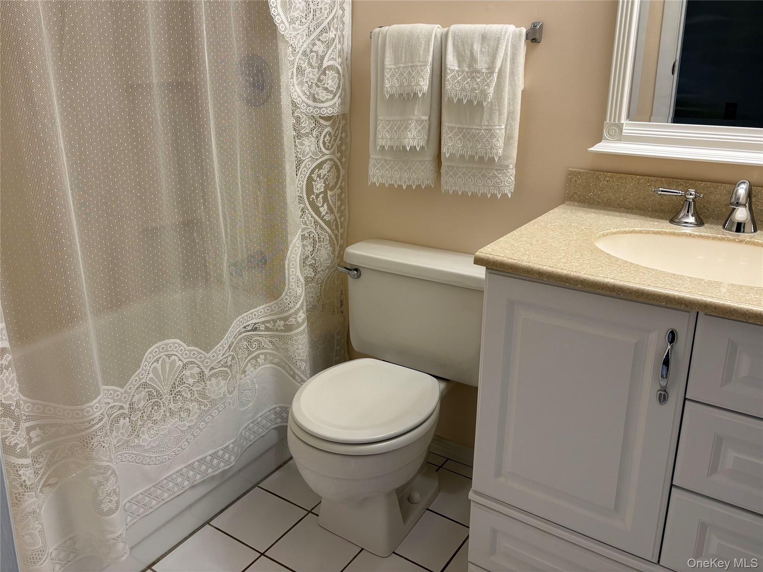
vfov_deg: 53.1
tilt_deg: -15.7
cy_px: 286
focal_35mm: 26
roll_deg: +1.9
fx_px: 573
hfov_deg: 67.3
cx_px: 382
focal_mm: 5.96
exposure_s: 1/120
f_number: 1.6
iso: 64
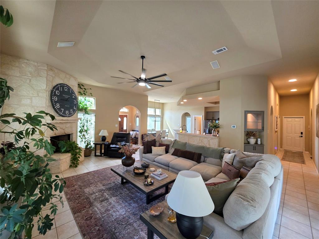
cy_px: 120
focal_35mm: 13
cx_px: 160
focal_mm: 2.2
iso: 250
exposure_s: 1/60.2
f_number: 1.9
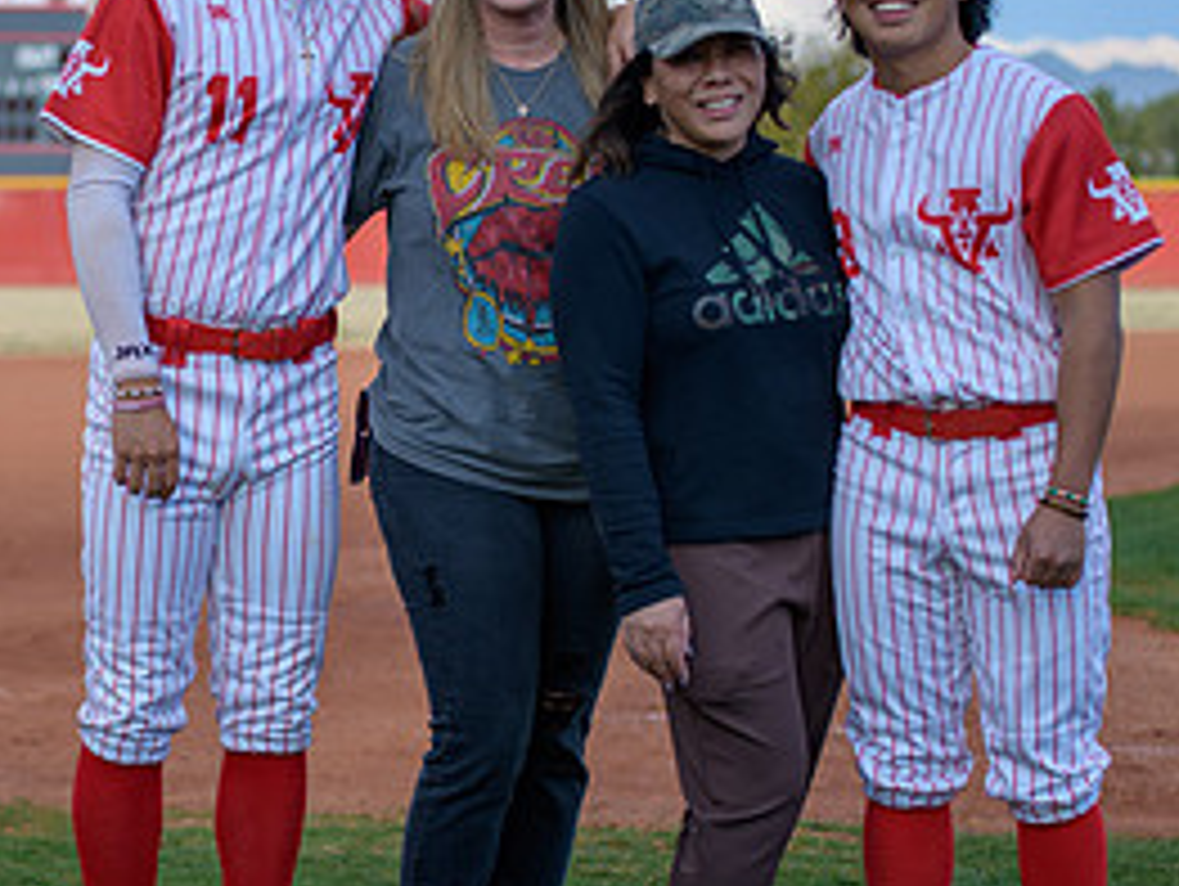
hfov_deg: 13.2
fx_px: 5080
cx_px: 292
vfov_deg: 10.0
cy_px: 407
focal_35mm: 149
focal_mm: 70
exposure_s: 1/640
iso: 100
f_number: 2.8
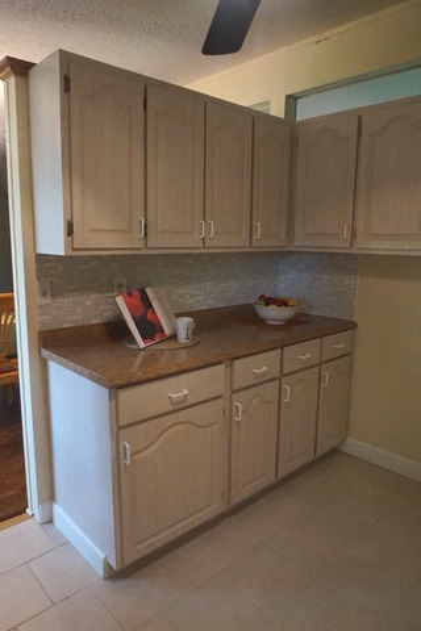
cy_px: 316
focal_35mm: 24
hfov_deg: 53.1
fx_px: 421
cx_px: 210
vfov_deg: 73.7
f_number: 16
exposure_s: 1/20
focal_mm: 16
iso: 3200
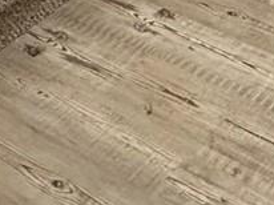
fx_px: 862
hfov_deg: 18.1
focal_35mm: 109
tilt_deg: -20.4
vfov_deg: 11.8
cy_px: -229
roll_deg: +1.4
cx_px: 144
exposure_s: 1/60
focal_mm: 2.22
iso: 500
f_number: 2.2
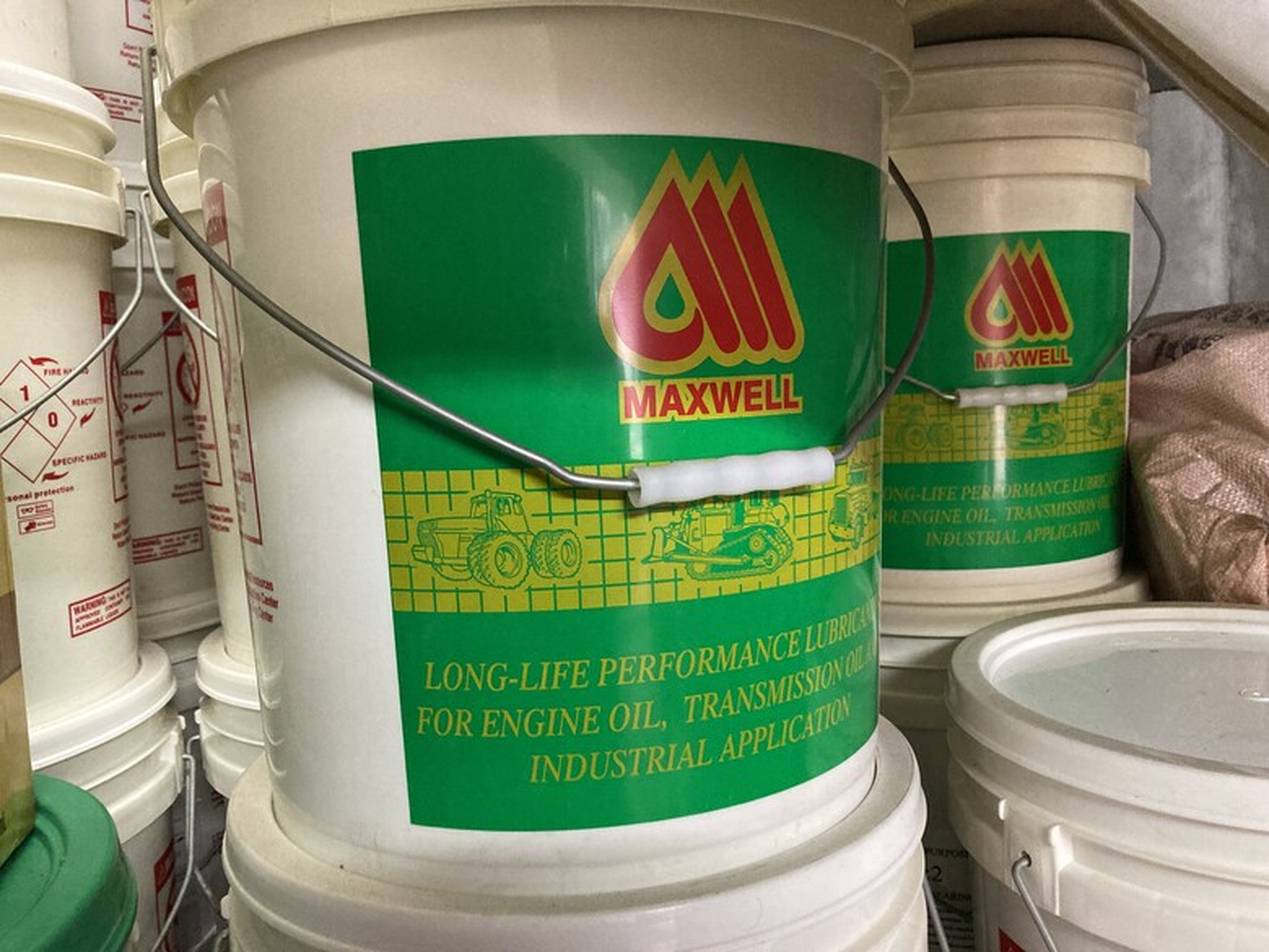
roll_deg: +3.2
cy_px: 476
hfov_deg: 63.4
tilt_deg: -5.7
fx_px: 1026
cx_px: 634
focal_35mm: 28
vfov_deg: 49.7
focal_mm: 3.99
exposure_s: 1/40
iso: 400
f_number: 1.8
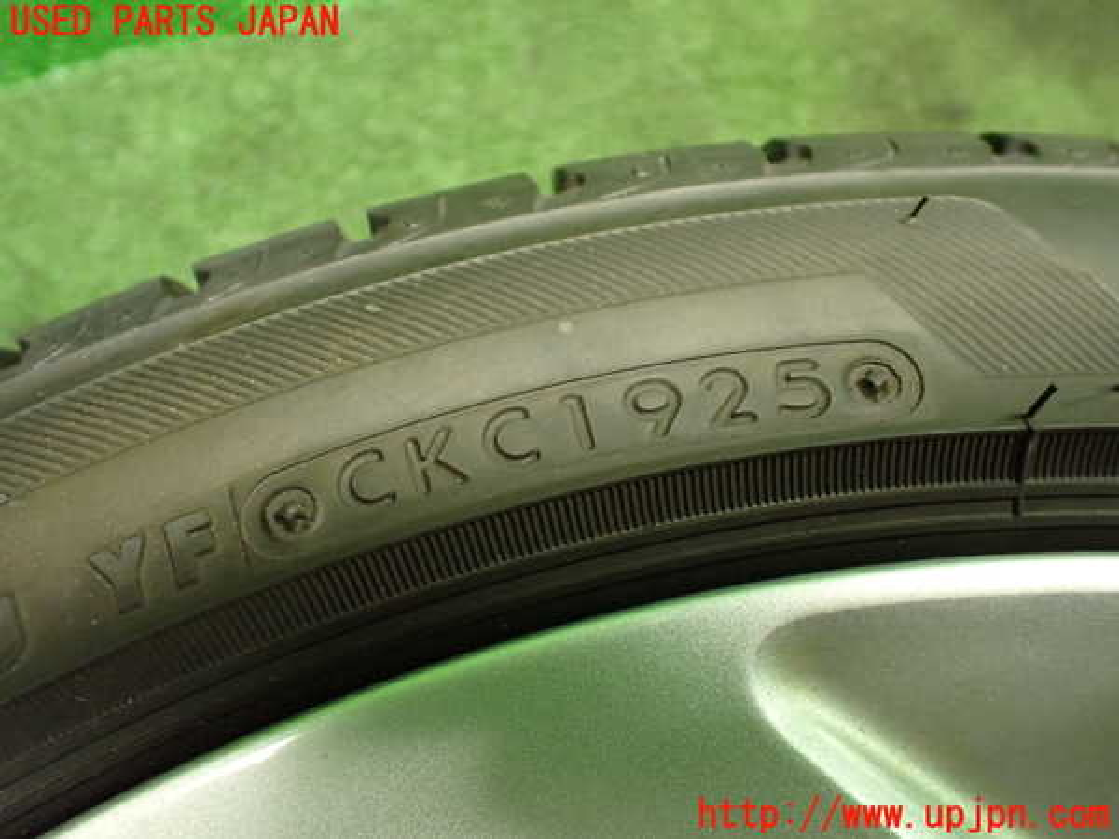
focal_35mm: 30
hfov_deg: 60.0
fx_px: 970
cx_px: 560
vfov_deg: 46.8
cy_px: 420
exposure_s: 1/50
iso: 800
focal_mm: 5.4
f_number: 2.3
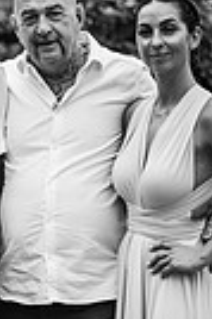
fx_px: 2524
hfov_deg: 4.8
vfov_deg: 7.2
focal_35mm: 285
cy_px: 355
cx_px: -82
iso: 100
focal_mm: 85
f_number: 2.2
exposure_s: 1/1250
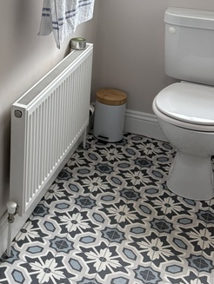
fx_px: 502
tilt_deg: -14.0
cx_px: -30
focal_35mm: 61
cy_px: 20
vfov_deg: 30.1
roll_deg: -0.4
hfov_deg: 22.5
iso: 125
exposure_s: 1/213
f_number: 1.6
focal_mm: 5.96
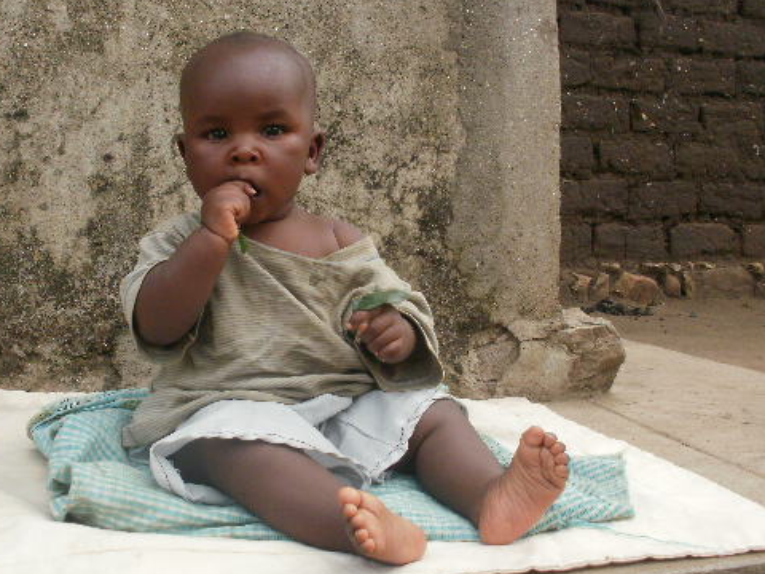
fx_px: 1061
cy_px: 274
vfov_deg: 30.3
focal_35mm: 48
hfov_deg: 39.6
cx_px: 335
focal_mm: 6.3
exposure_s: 1/80
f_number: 5.6
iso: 100
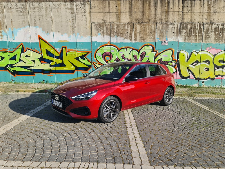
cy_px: 84
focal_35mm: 25
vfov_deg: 54.9
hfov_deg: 69.4
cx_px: 112
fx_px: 162
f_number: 1.8
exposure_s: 1/678
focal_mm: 7
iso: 50
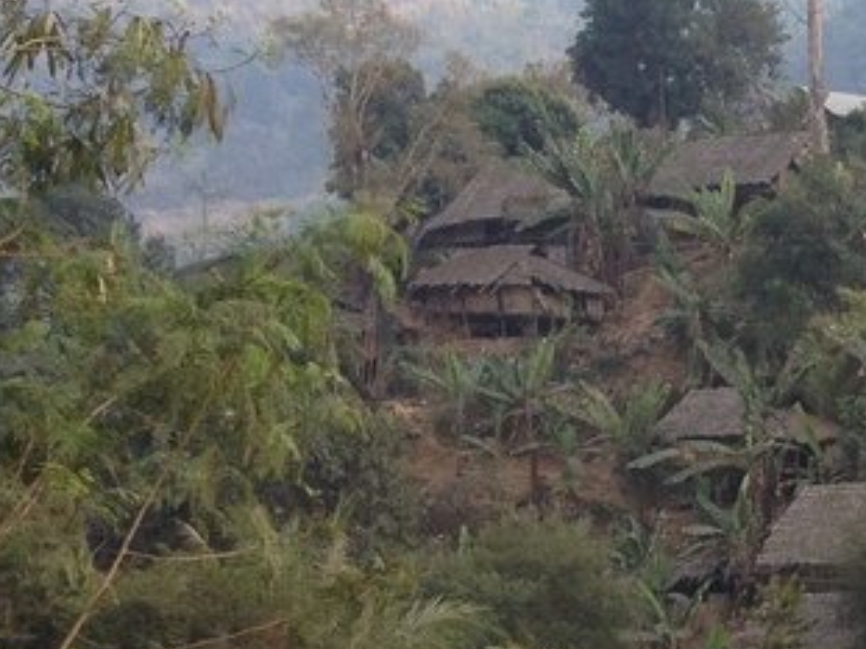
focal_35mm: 135
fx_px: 3376
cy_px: 688
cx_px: 1568
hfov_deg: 13.2
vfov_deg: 10.9
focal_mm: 4.28
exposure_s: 1/184
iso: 50
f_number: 2.4
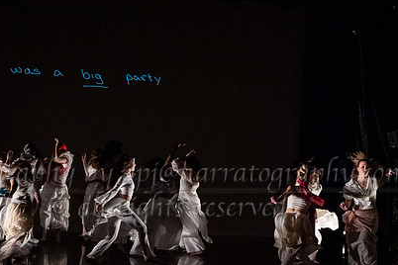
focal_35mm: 67
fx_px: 741
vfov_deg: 20.2
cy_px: 189
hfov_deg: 30.1
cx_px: 195
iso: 4000
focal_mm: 41
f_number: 3.5
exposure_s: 1/400
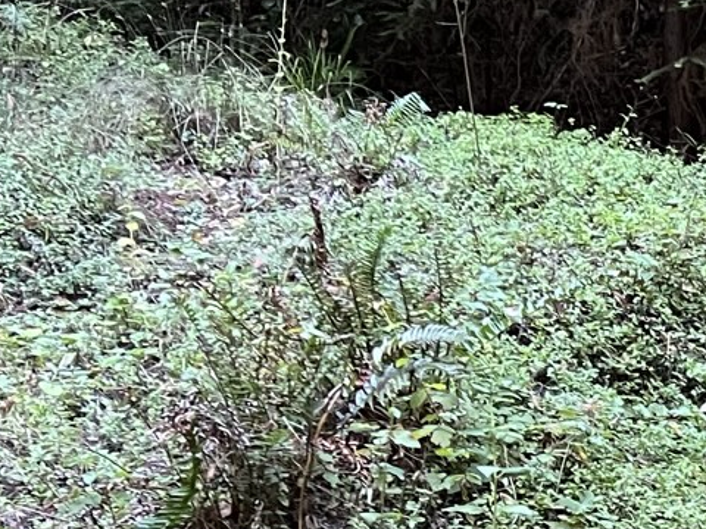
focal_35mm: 111
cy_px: 664
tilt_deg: -6.0
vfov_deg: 12.9
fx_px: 2264
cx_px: 1085
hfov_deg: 16.1
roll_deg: -0.6
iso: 400
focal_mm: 5.7
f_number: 1.5
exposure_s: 1/60
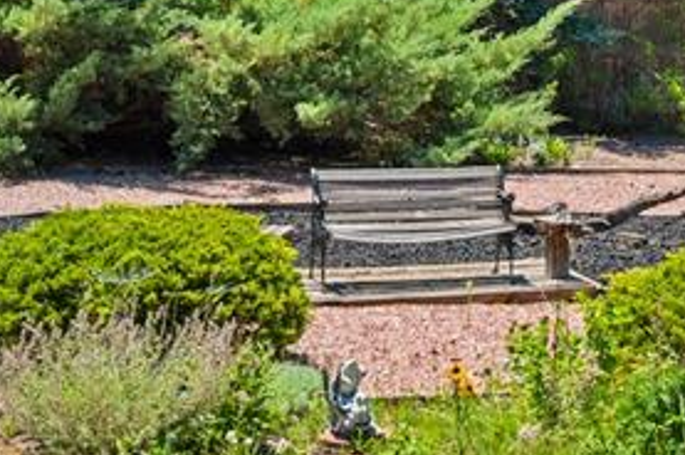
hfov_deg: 17.7
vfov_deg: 12.0
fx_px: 2110
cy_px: -104
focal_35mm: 111
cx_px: 774
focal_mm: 30
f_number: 8
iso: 800
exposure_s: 1/320
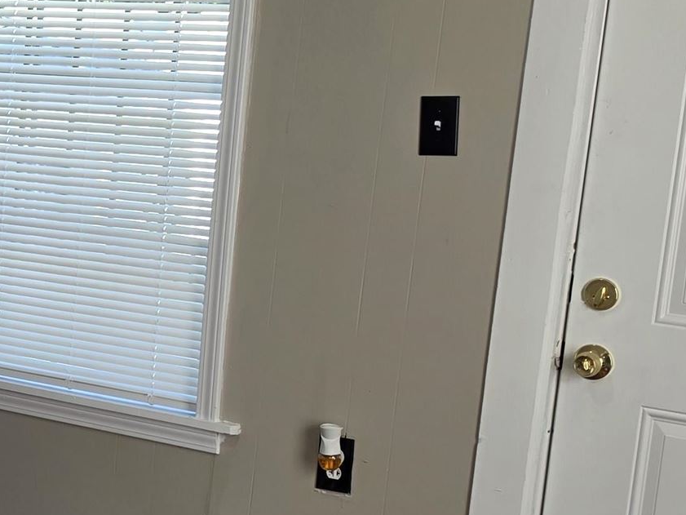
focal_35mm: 84
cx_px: -171
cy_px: 331
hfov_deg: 21.4
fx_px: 1665
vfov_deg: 17.5
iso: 40
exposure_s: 1/120
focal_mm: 6.5
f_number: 1.4
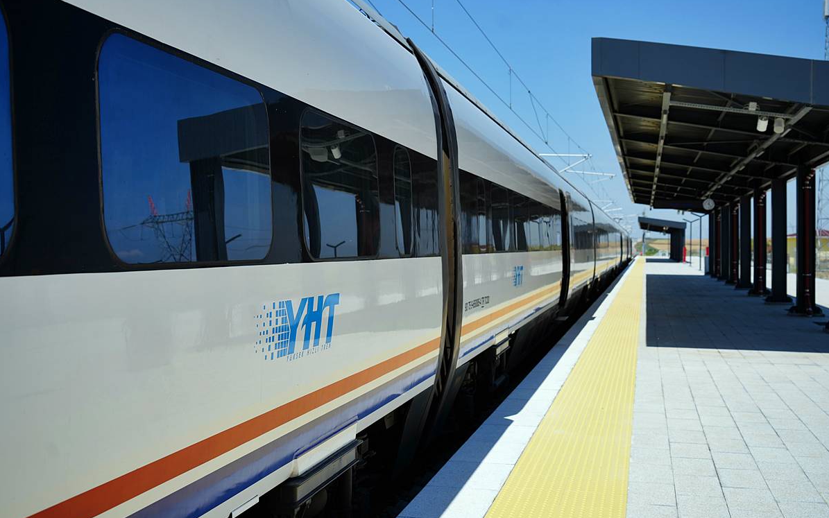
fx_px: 994
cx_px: 415
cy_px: 259
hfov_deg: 45.3
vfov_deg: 29.2
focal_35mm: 44
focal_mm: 43
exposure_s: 1/1000
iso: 100
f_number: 5
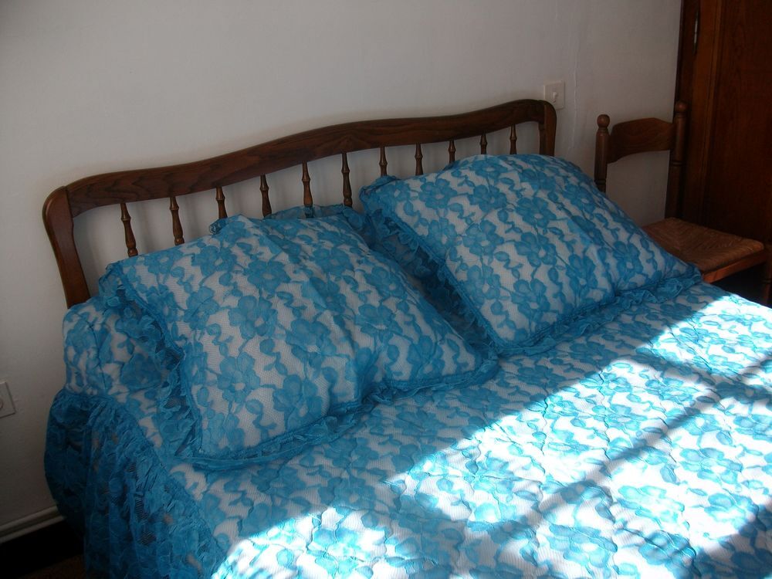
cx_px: 386
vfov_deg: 44.2
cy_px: 290
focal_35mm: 32
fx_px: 714
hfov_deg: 56.8
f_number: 2.9
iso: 80
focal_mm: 5.7
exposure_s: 1/101
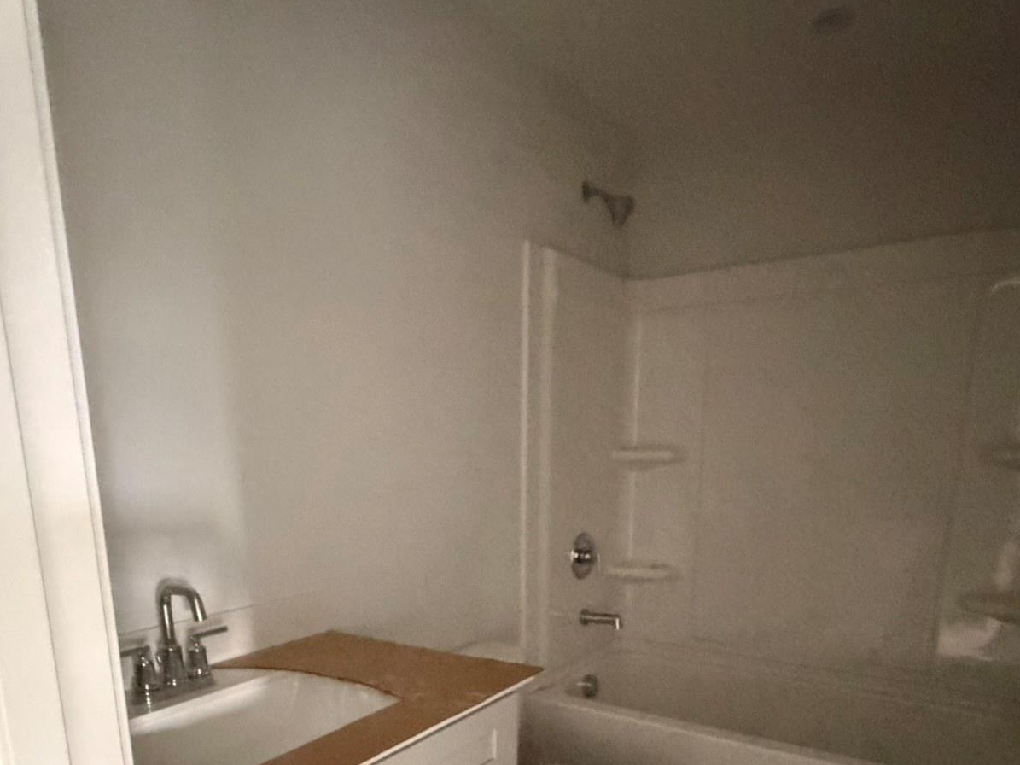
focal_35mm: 24
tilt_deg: -13.4
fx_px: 707
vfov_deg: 53.1
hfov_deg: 71.6
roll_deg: +0.9
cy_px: 610
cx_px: 493
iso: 1250
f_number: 2.2
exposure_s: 1/60
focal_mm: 2.22
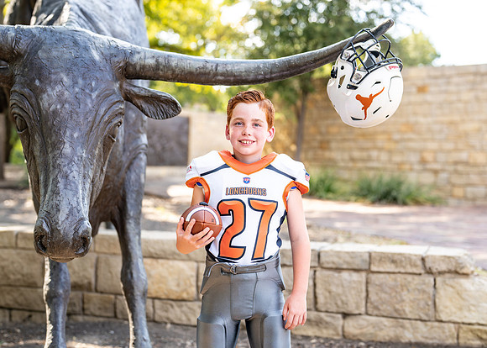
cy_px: 165
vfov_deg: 25.2
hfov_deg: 34.8
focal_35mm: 56
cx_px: 246
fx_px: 777
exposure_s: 1/1000
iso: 250
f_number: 2.2
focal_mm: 50
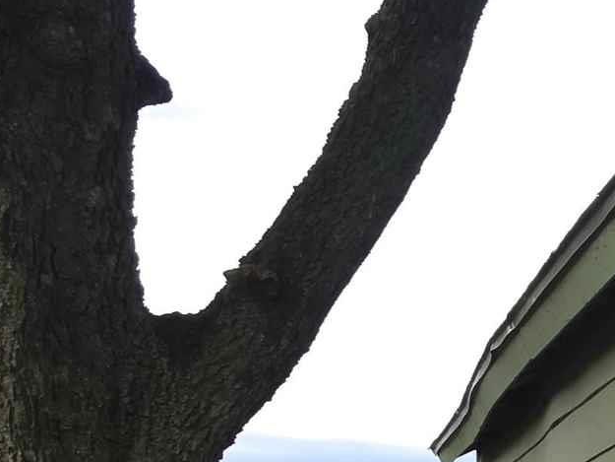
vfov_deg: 11.8
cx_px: 1505
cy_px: 911
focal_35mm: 113
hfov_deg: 13.0
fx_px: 2008
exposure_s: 1/216
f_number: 1.4
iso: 10
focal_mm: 6.5
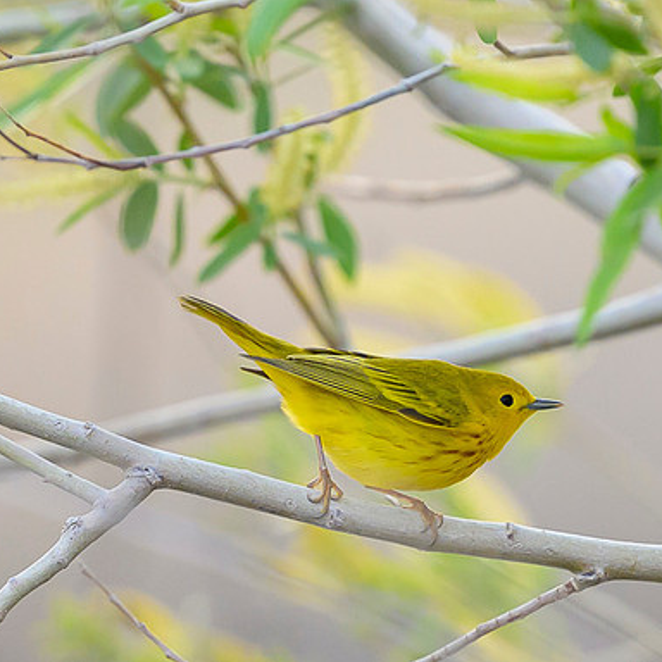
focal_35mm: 1271
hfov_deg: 1.4
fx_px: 27500
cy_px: 329
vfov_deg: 1.4
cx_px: 358
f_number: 2.8
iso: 1600
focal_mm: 400
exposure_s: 1/1250
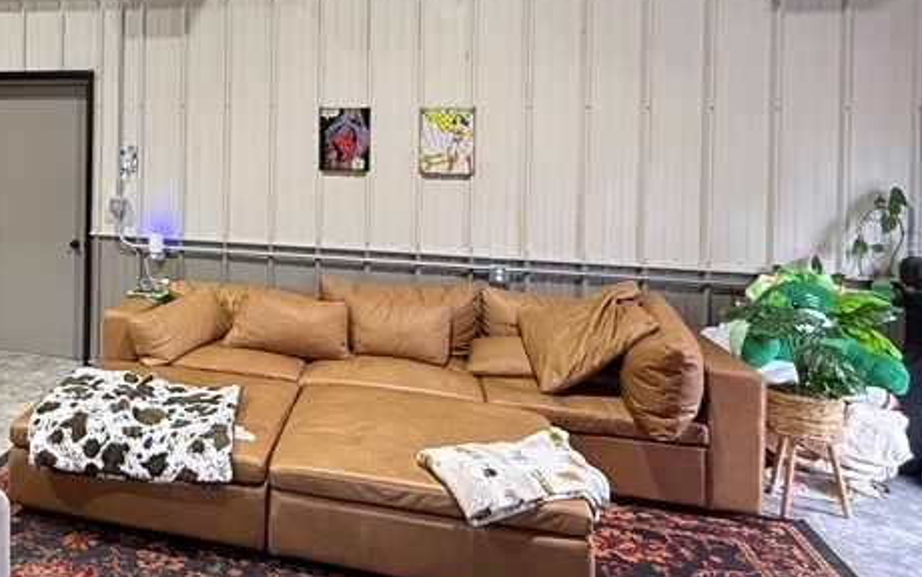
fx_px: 830
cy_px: 146
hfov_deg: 52.3
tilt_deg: -1.8
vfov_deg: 37.5
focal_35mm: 33
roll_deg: -0.8
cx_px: 120
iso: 160
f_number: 2.2
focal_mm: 2.22
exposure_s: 1/120
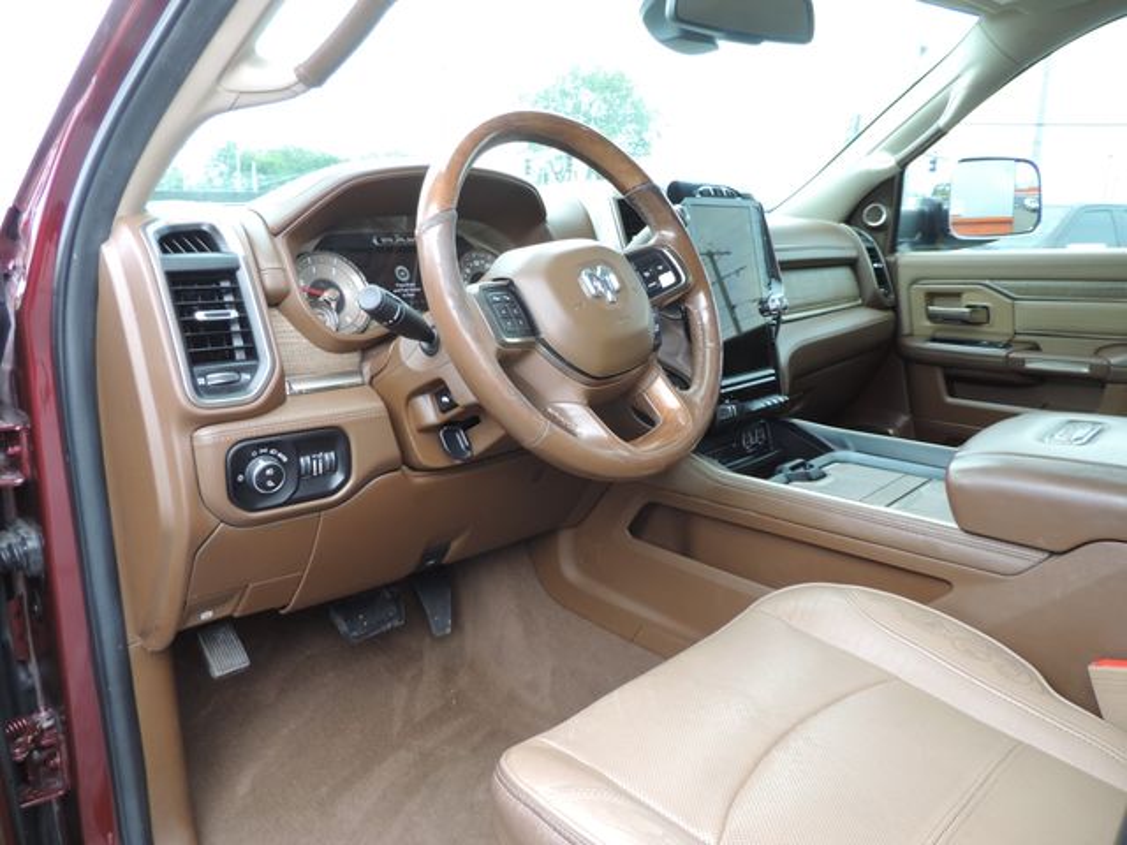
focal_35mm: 24
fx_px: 781
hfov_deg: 71.6
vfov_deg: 56.8
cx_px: 564
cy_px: 422
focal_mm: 4.3
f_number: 3
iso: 90
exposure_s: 1/30
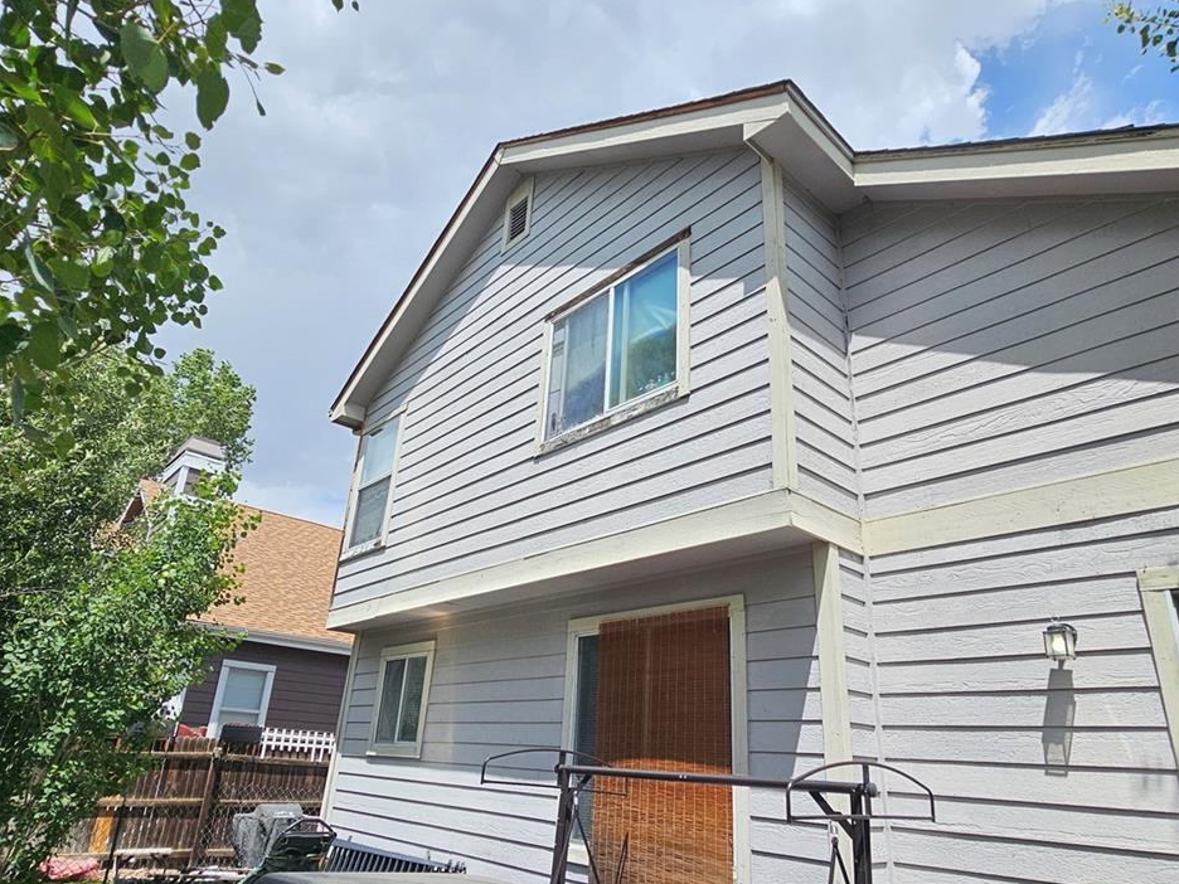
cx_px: 571
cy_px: 485
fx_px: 681
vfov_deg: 65.8
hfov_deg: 81.7
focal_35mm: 20
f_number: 2.2
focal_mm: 2.2
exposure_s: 1/2890
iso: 50
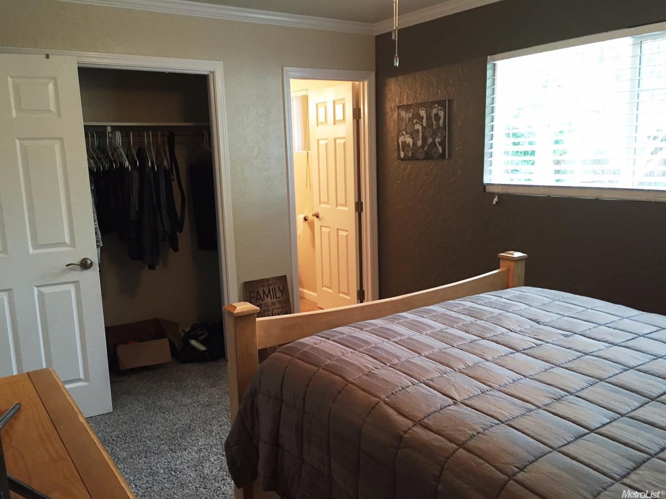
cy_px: 250
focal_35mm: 29
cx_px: 333
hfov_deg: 61.7
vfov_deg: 48.2
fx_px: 558
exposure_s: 1/30
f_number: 2.2
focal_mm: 4.15
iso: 125
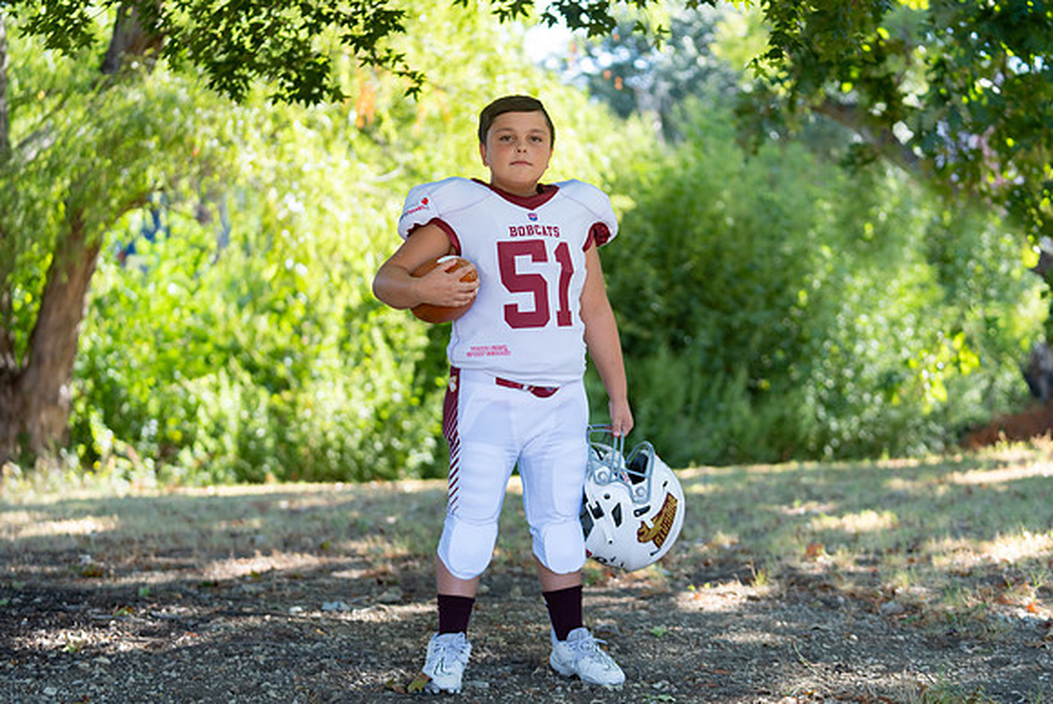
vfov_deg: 17.9
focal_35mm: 77
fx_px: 2241
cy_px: 333
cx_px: 528
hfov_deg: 26.4
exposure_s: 1/320
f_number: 2.8
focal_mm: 70
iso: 160
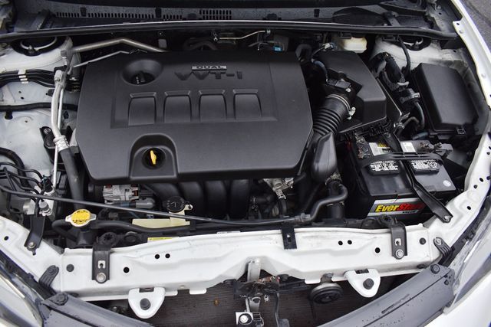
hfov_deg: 67.4
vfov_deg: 48.0
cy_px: 164
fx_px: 368
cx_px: 246
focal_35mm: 27
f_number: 4
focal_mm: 18
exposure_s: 1/250
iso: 400
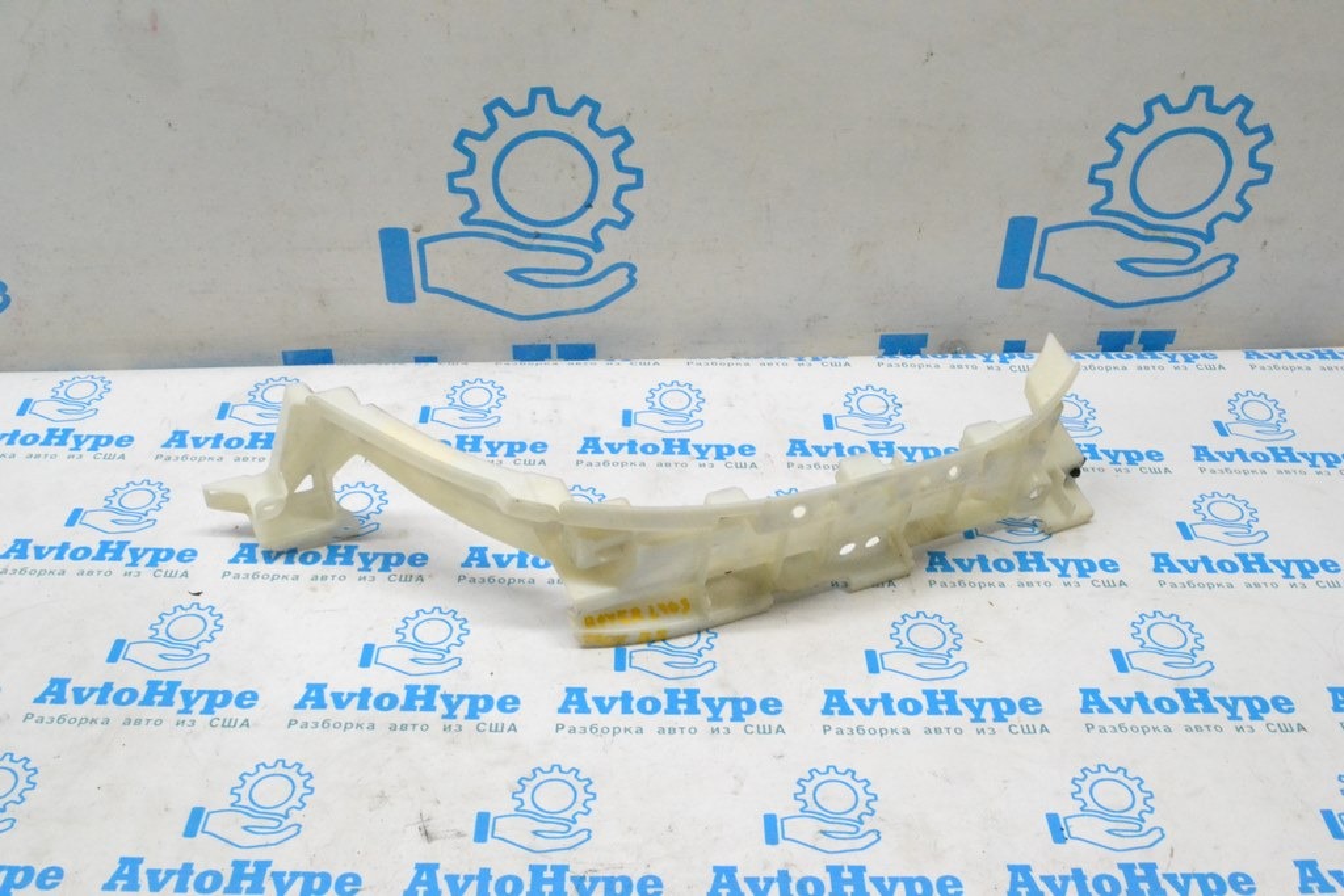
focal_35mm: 36
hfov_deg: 53.1
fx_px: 1344
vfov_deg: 36.9
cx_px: 672
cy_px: 448
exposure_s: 1/160
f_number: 11
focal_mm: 24
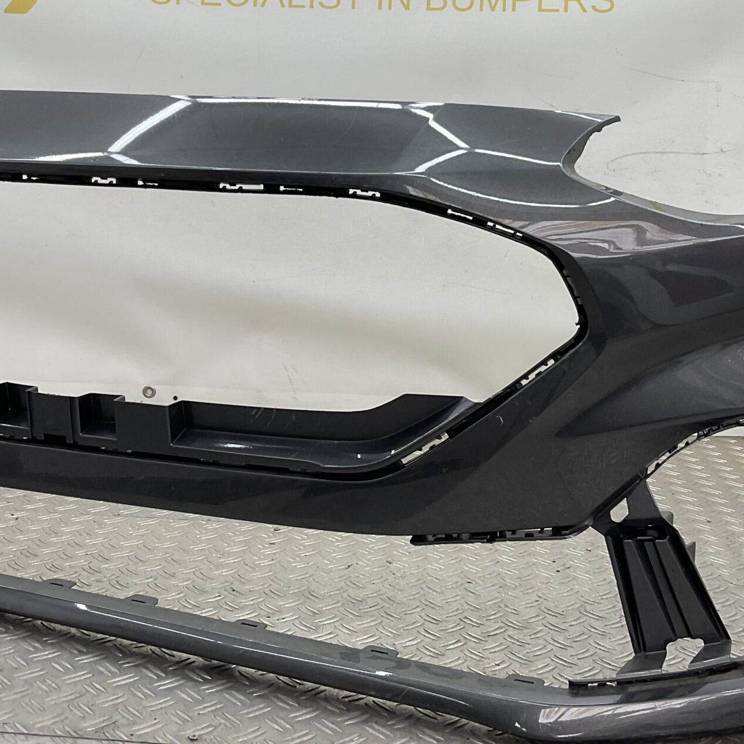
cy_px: 301
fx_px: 1264
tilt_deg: -8.1
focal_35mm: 52
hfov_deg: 32.8
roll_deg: -3.5
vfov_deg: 32.7
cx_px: 353
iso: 20
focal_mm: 3
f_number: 1.8
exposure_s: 1/100
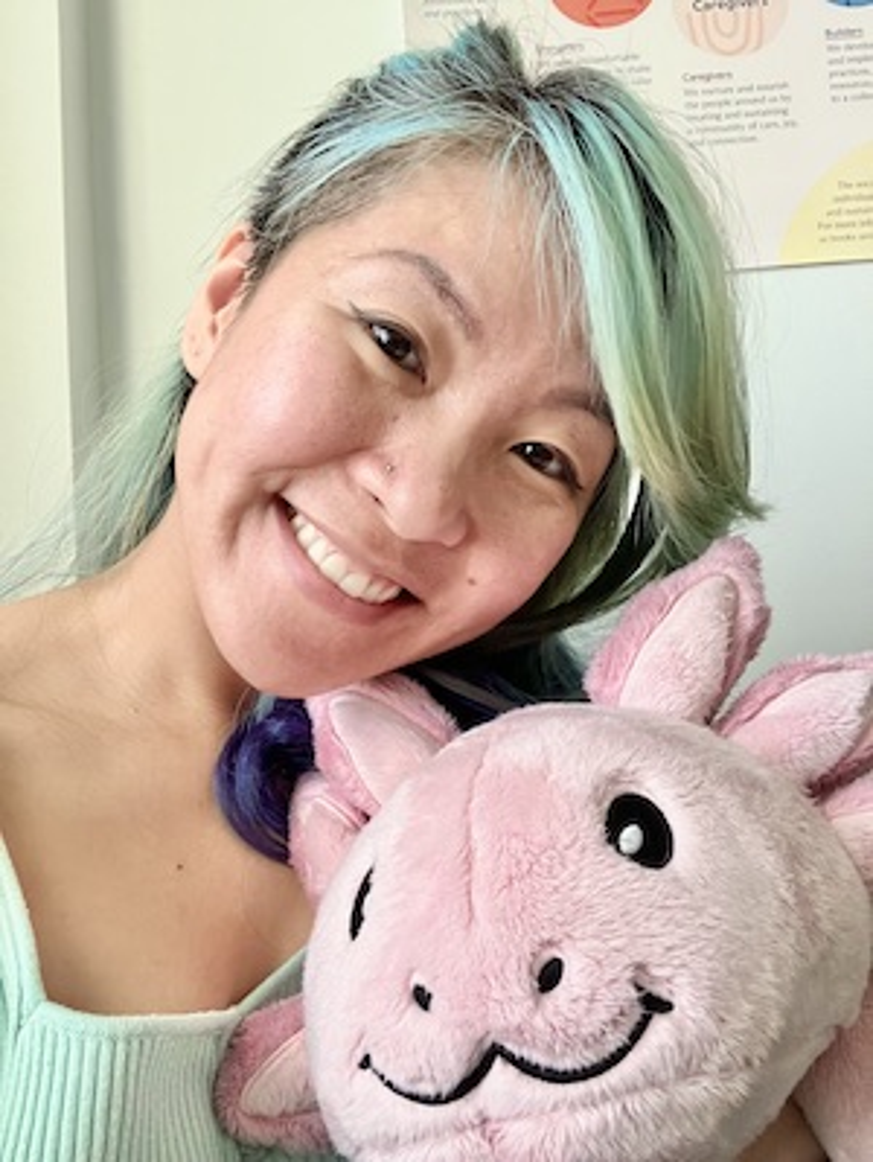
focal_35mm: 32
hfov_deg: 44.2
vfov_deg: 56.8
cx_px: 436
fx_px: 1074
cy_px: 581
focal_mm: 2.87
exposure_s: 1/54
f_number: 2.2
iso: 320
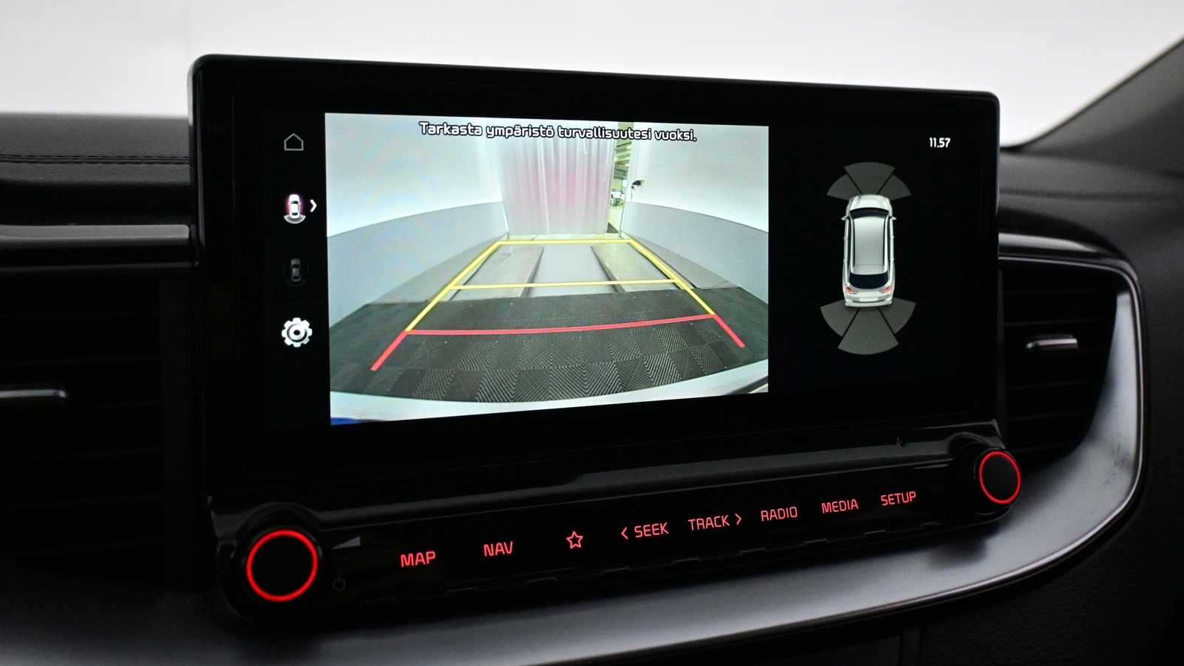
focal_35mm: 32
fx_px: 1005
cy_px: 267
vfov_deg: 36.5
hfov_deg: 61.0
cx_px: 601
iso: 4000
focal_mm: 20
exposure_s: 1/320
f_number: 3.8
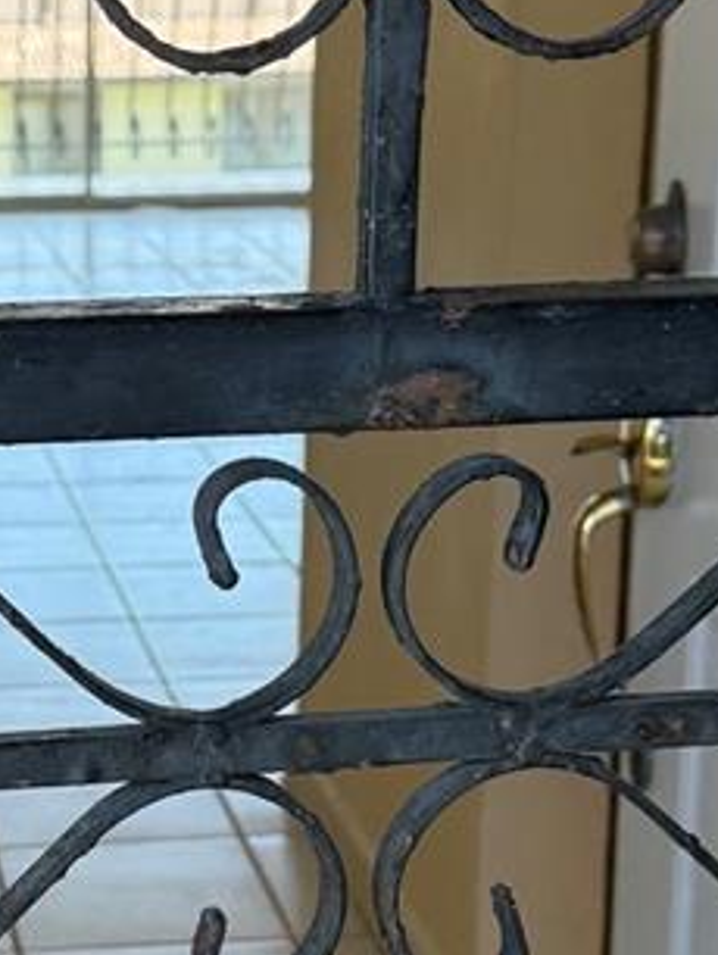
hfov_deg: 15.4
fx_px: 2596
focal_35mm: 94
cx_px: -53
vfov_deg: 20.8
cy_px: 584
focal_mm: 6.76
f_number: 1.78
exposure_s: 1/336
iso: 100
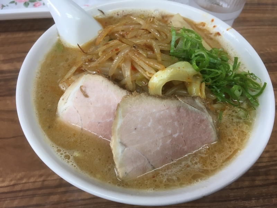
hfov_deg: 61.7
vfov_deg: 48.2
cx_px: 138
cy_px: 104
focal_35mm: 29
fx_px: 232
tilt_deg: -56.4
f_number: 2.2
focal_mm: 4.15
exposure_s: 1/30
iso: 32
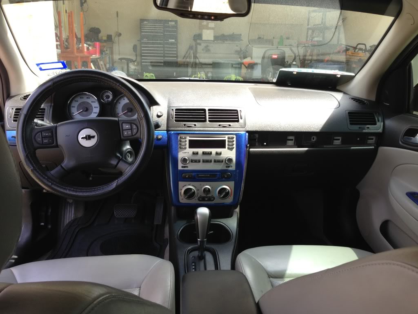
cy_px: 157
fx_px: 398
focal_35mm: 33
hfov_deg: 55.4
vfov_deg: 42.9
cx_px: 209
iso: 50
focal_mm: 4.1
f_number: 2.4
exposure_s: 1/125
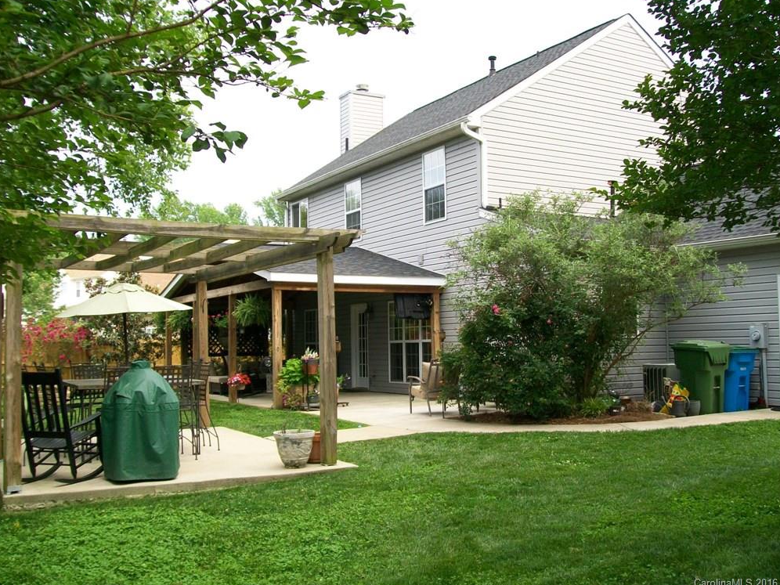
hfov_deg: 50.1
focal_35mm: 37
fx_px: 834
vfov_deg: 38.7
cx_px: 383
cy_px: 290
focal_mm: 6
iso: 64
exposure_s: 1/125
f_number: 2.7
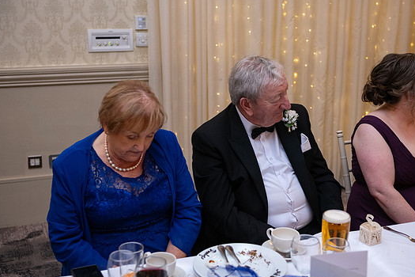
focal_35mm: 53
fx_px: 611
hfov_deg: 37.5
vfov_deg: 25.5
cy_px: 138
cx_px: 224
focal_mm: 48
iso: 1000
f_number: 3.5
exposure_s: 1/160
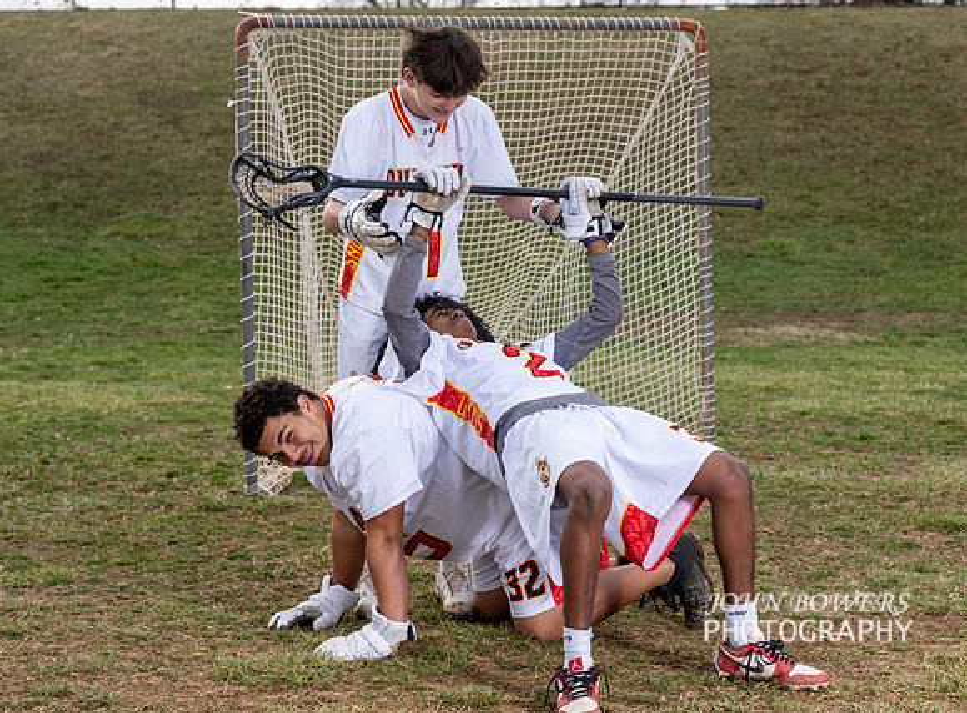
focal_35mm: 81
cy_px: 338
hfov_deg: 24.4
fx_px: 2237
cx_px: 483
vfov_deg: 18.1
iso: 80
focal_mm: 70
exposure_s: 1/200
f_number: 5
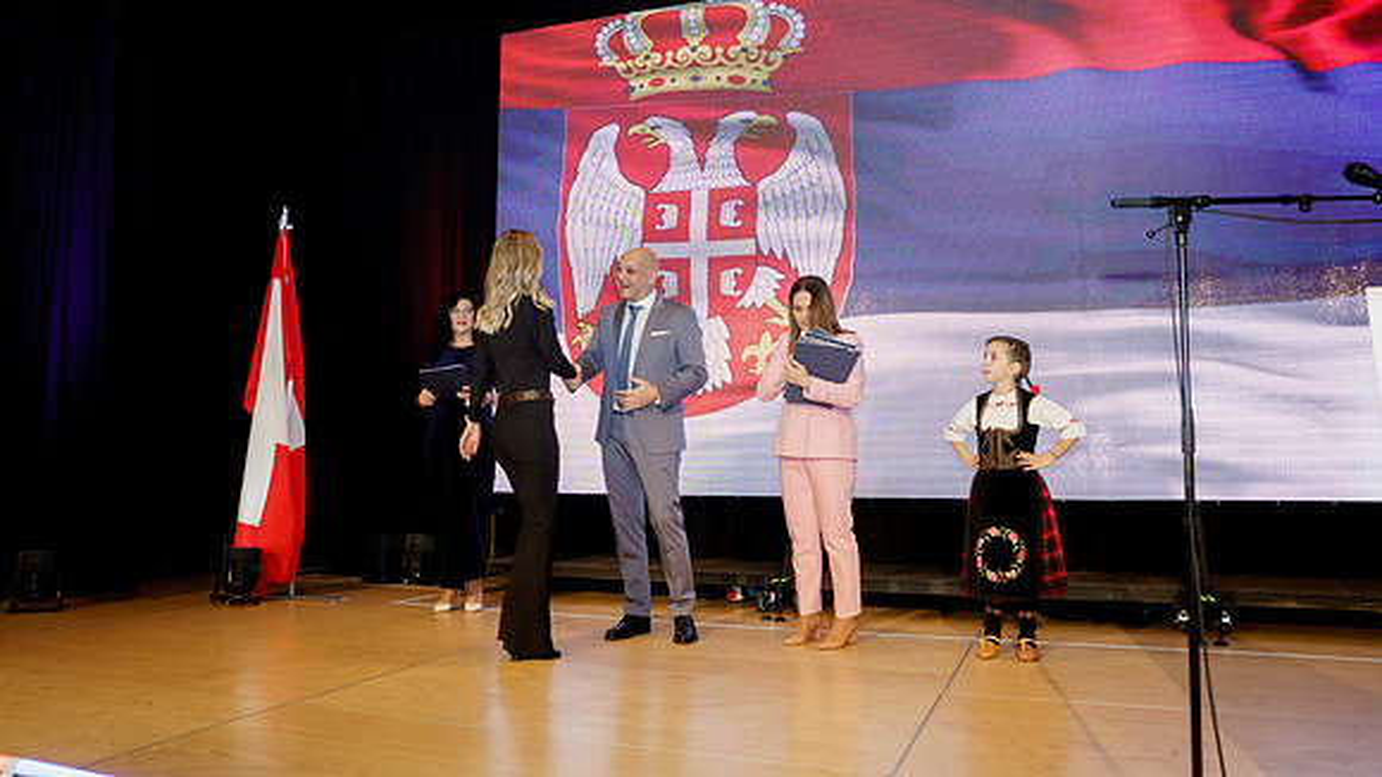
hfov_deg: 68.3
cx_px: 661
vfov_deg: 41.7
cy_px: 362
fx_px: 1018
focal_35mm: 28
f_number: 4
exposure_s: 1/250
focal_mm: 24
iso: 2500
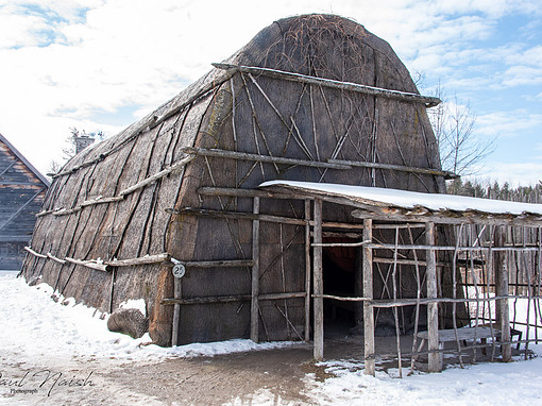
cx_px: 259
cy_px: 201
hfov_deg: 52.6
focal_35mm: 35
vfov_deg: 40.7
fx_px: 548
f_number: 22
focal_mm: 32
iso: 450
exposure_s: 1/60
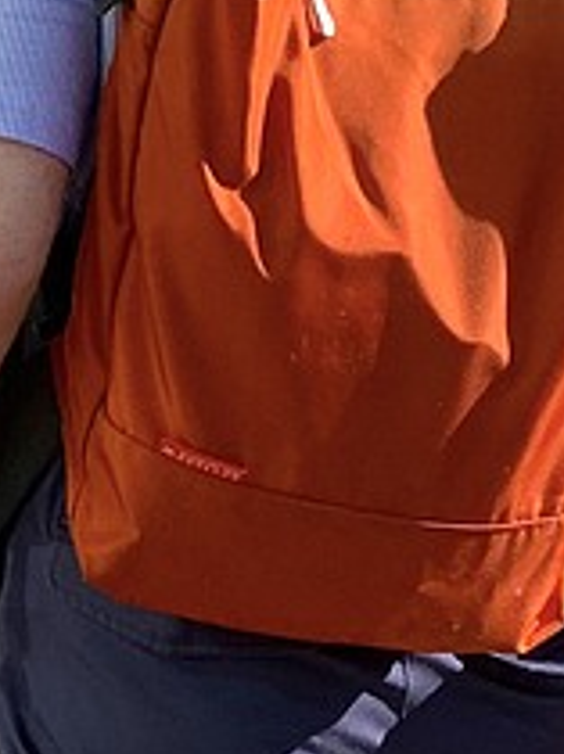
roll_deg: +0.4
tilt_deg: -10.6
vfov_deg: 15.3
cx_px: -36
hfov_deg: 11.3
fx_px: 2808
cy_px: 517
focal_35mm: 129
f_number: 1.8
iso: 25
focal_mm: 4.25
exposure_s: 1/1021
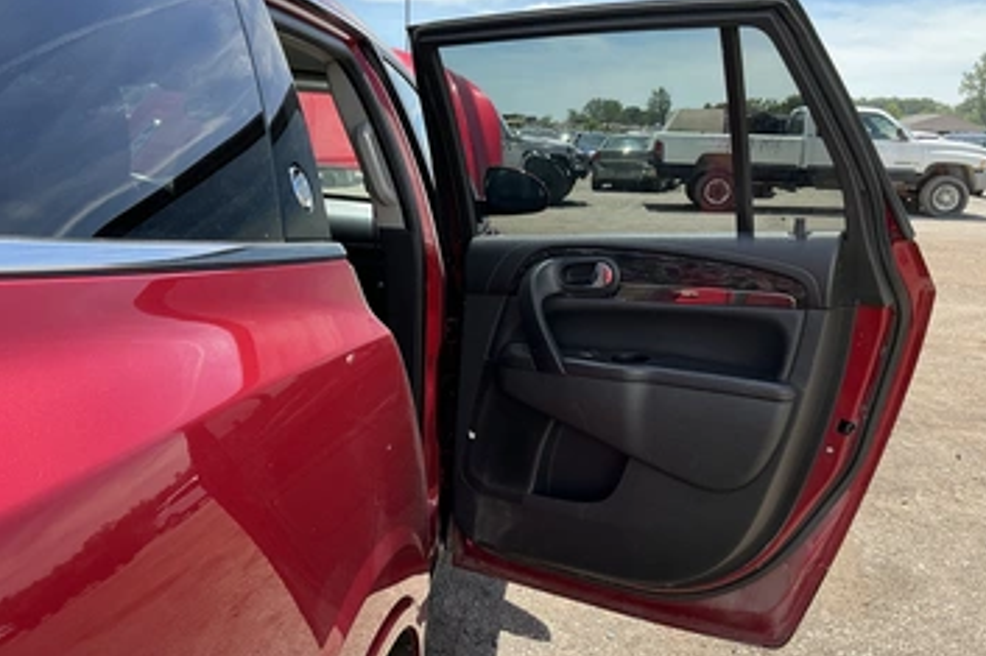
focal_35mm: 33
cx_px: 444
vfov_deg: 39.9
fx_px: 903
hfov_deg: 57.1
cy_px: 327
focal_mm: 3
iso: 25
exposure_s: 1/495
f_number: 1.8
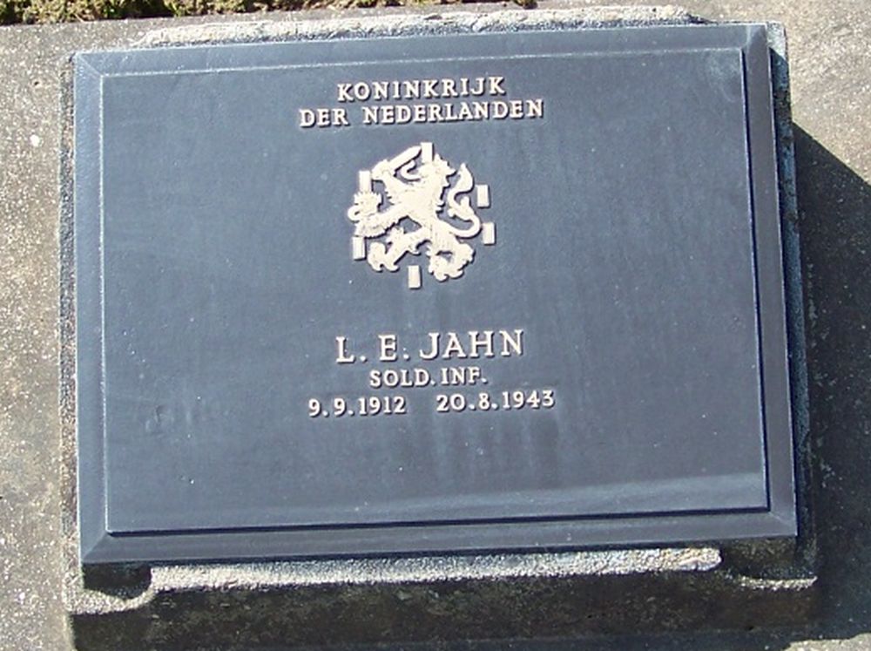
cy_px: 326
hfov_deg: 51.4
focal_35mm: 36
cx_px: 436
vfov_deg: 39.6
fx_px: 905
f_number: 2.8
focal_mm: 5.85
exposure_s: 1/500
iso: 64
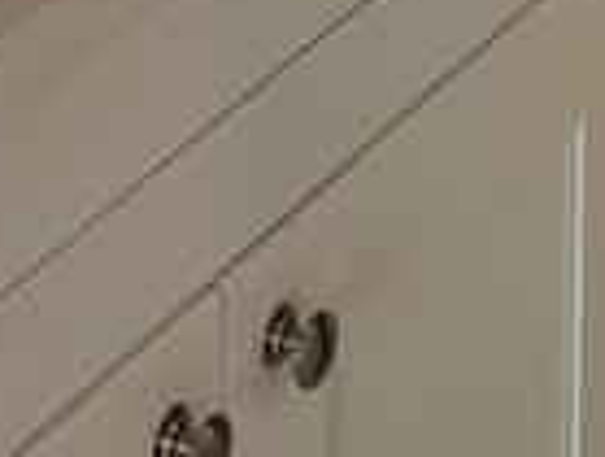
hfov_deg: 10.3
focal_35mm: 191
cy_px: -1075
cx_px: 213
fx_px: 3347
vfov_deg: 6.8
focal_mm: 5.4
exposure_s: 1/120
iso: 125
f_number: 1.8
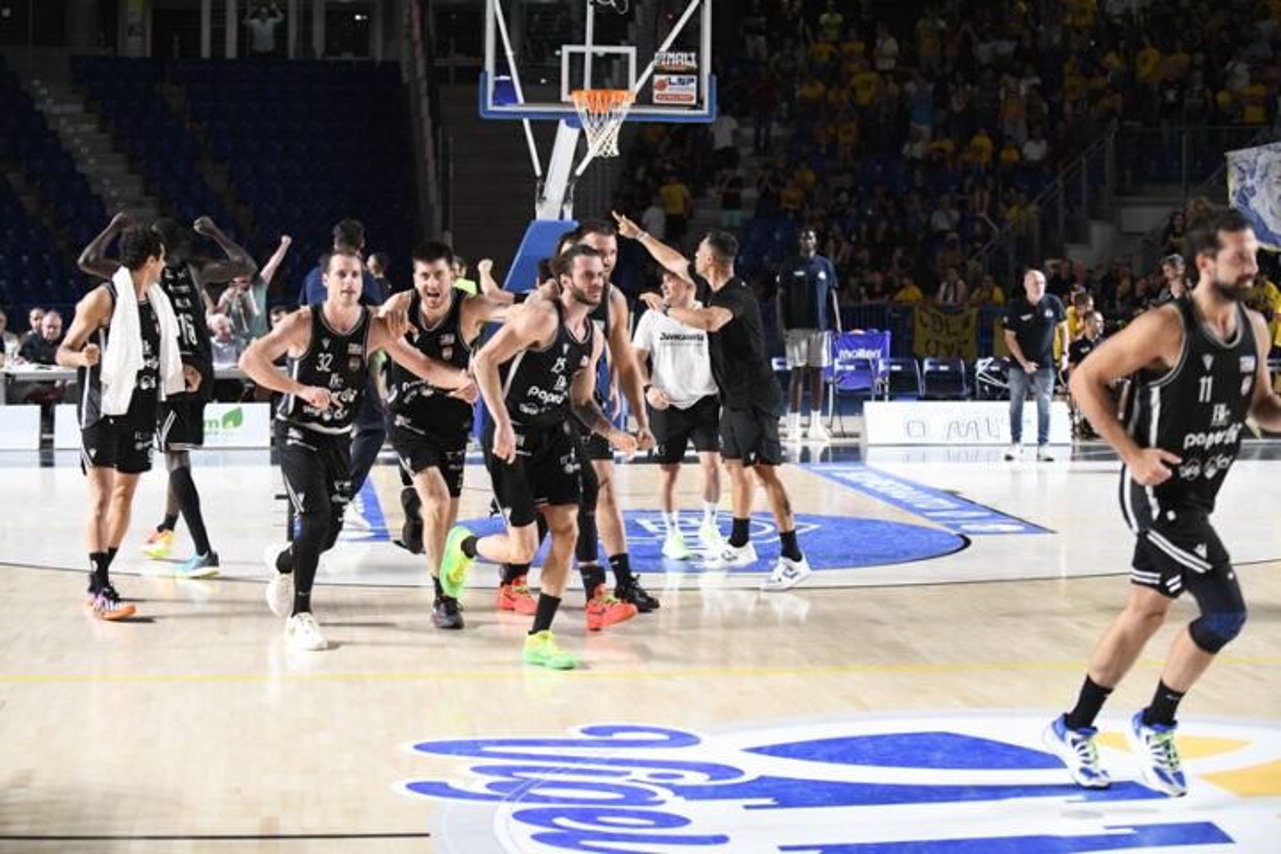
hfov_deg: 28.8
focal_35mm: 70
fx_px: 2491
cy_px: 427
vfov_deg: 19.5
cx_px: 640
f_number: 2.8
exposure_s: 1/1250
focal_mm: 70
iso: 5000
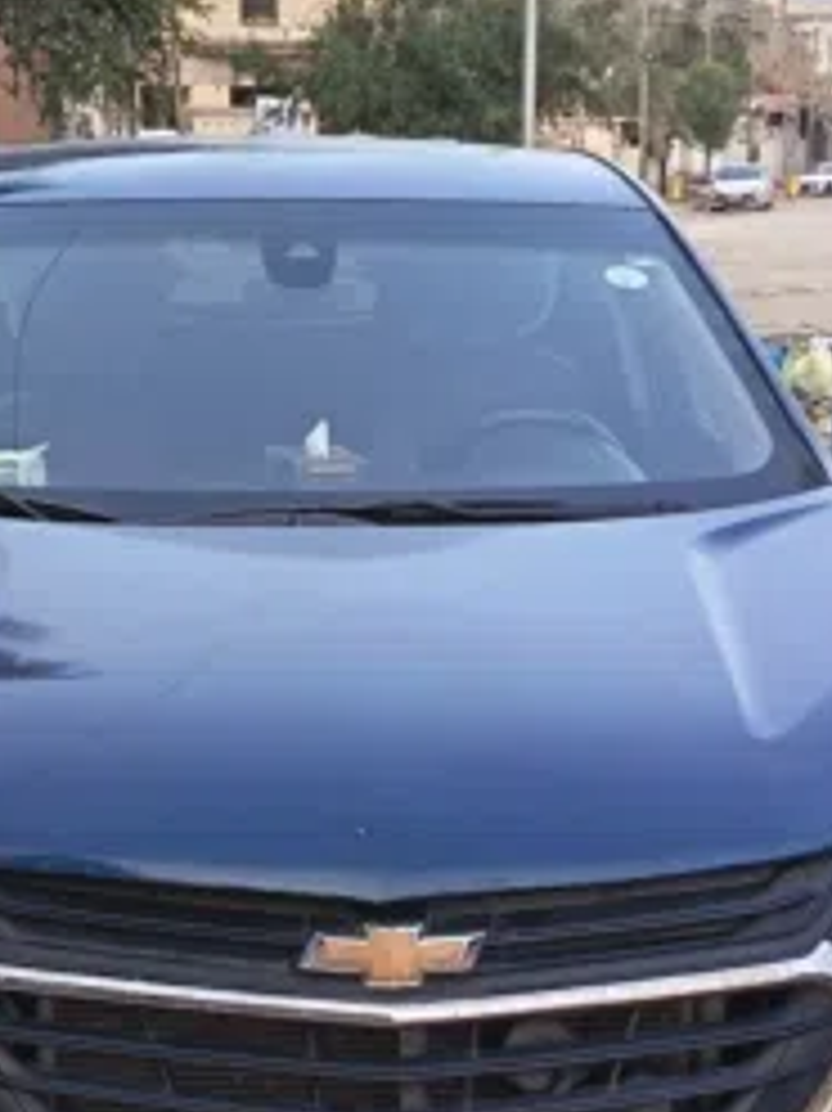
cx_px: 328
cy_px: 662
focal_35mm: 81
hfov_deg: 18.2
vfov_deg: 24.1
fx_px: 2598
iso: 341
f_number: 1.75
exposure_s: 1/120
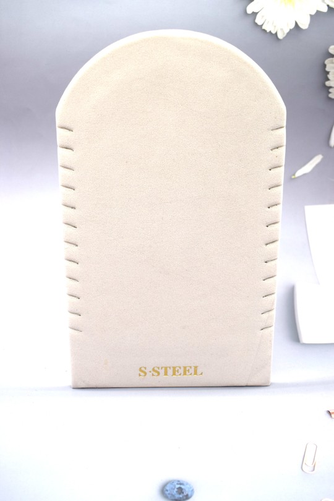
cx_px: 167
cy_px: 250
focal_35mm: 36
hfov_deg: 36.9
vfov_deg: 53.1
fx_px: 501
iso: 200
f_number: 6.3
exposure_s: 1/160
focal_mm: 24
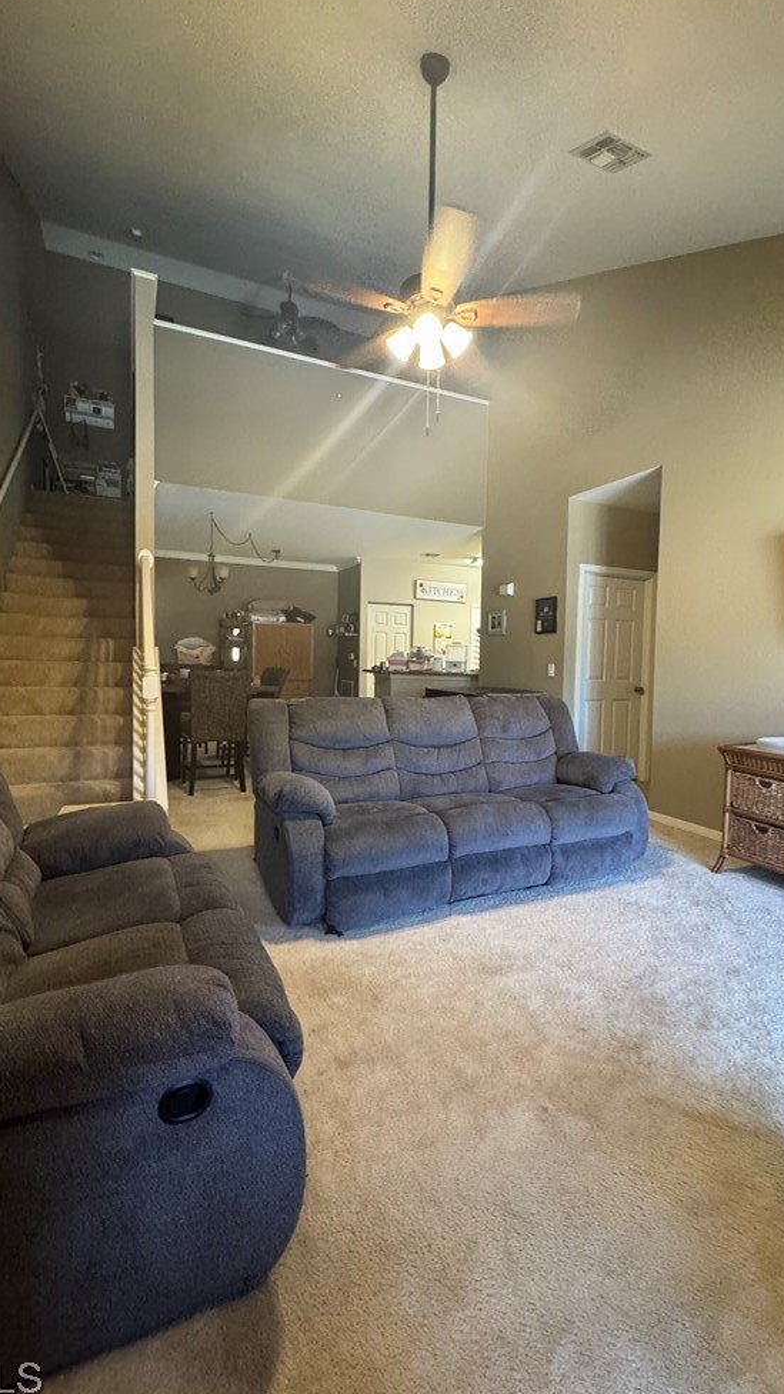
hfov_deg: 67.0
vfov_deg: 99.4
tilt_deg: -2.1
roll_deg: -0.4
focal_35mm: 16
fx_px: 591
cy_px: 688
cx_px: 410
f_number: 2.2
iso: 640
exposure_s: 1/60
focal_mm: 2.22
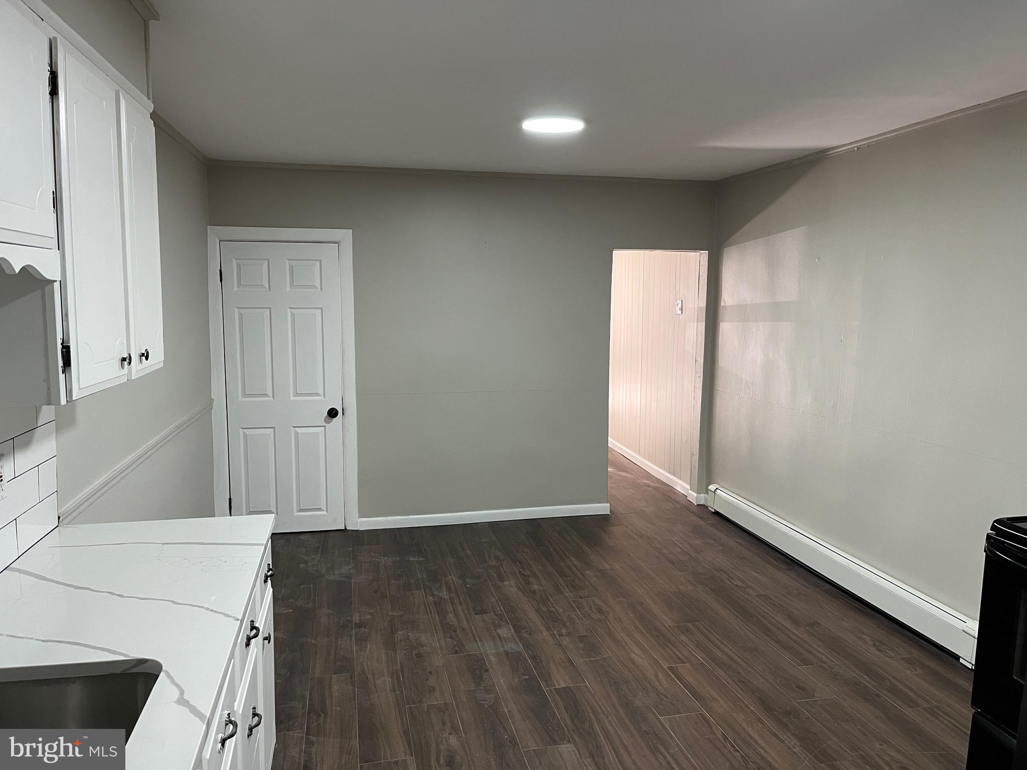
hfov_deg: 67.3
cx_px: 514
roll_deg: +1.5
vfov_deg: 53.1
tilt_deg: -6.3
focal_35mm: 26
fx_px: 771
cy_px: 385
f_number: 1.6
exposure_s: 1/60
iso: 125
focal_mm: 5.1
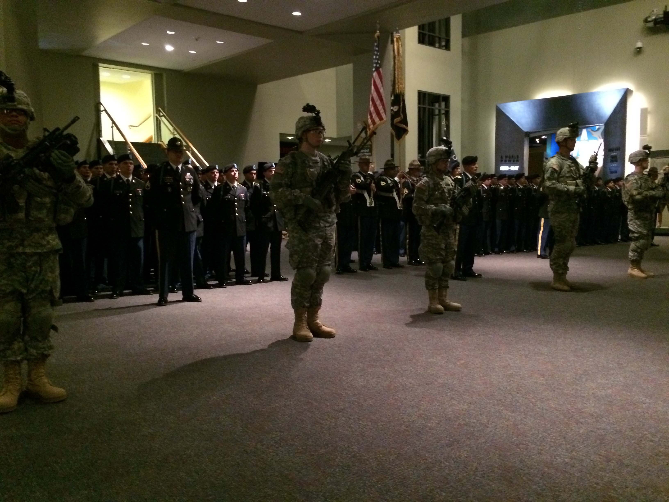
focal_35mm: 29
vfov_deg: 48.2
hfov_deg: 61.7
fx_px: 560
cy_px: 251
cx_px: 334
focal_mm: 4.15
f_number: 2.2
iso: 500
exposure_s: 1/15
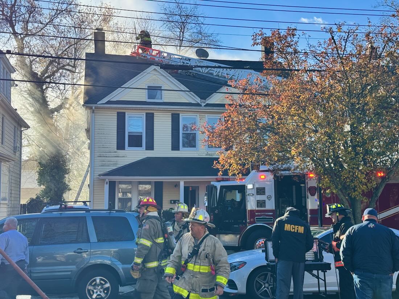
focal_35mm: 48
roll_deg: +0.0
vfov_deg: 30.3
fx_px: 553
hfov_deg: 39.7
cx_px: 200
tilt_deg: +4.5
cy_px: 150
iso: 64
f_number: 1.78
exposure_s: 1/1984
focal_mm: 6.76
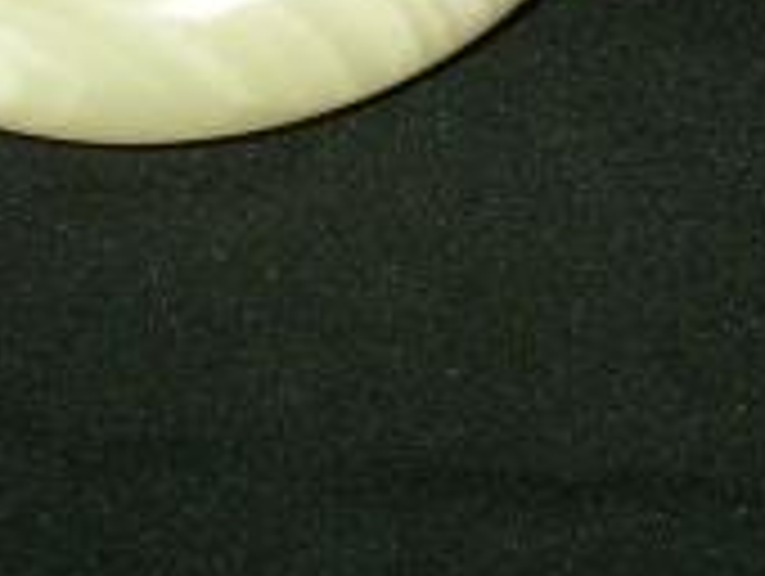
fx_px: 3165
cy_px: -495
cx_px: 752
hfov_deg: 13.6
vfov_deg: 9.8
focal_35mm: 143
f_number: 2.9
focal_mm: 6
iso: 100
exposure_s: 1/31.6
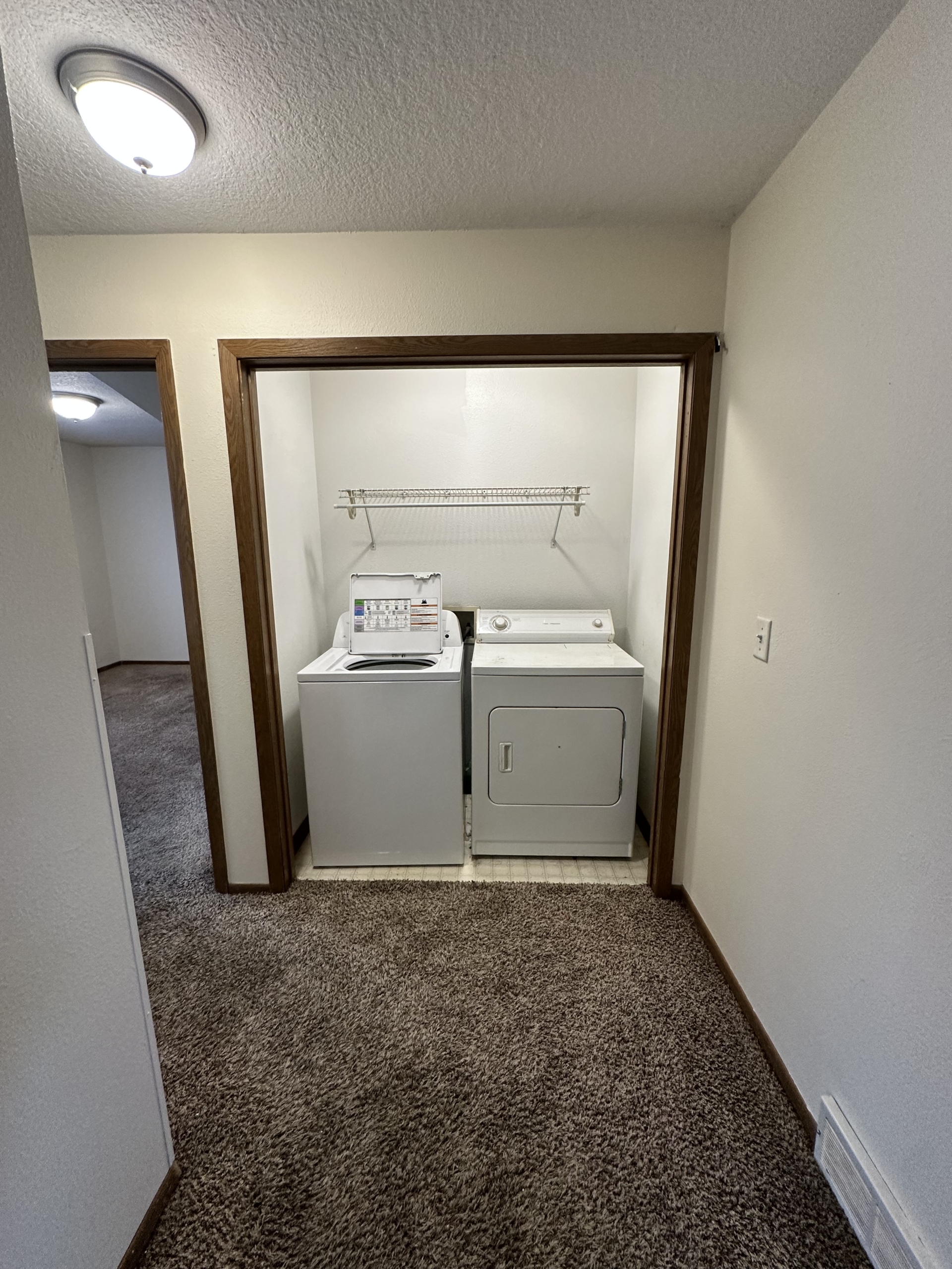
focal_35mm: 14
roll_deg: -0.9
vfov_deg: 102.1
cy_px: 634
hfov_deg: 85.7
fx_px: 513
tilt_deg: -9.7
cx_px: 476
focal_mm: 2.22
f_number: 2.2
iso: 250
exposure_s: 1/120
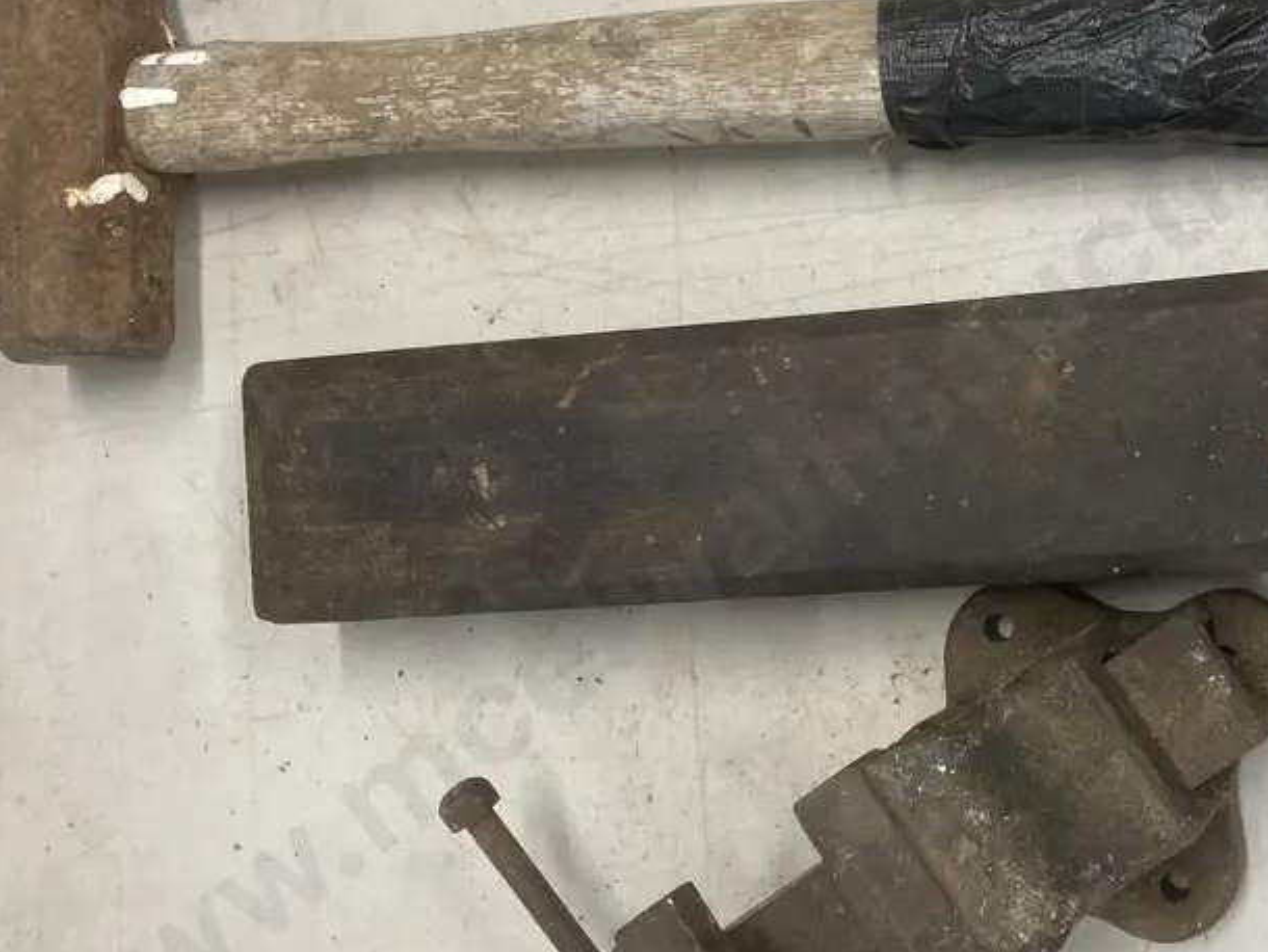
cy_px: 424
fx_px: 1722
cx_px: 892
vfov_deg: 30.9
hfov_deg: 39.7
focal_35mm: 47
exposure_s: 1/50
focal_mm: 3.99
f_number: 1.8
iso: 64
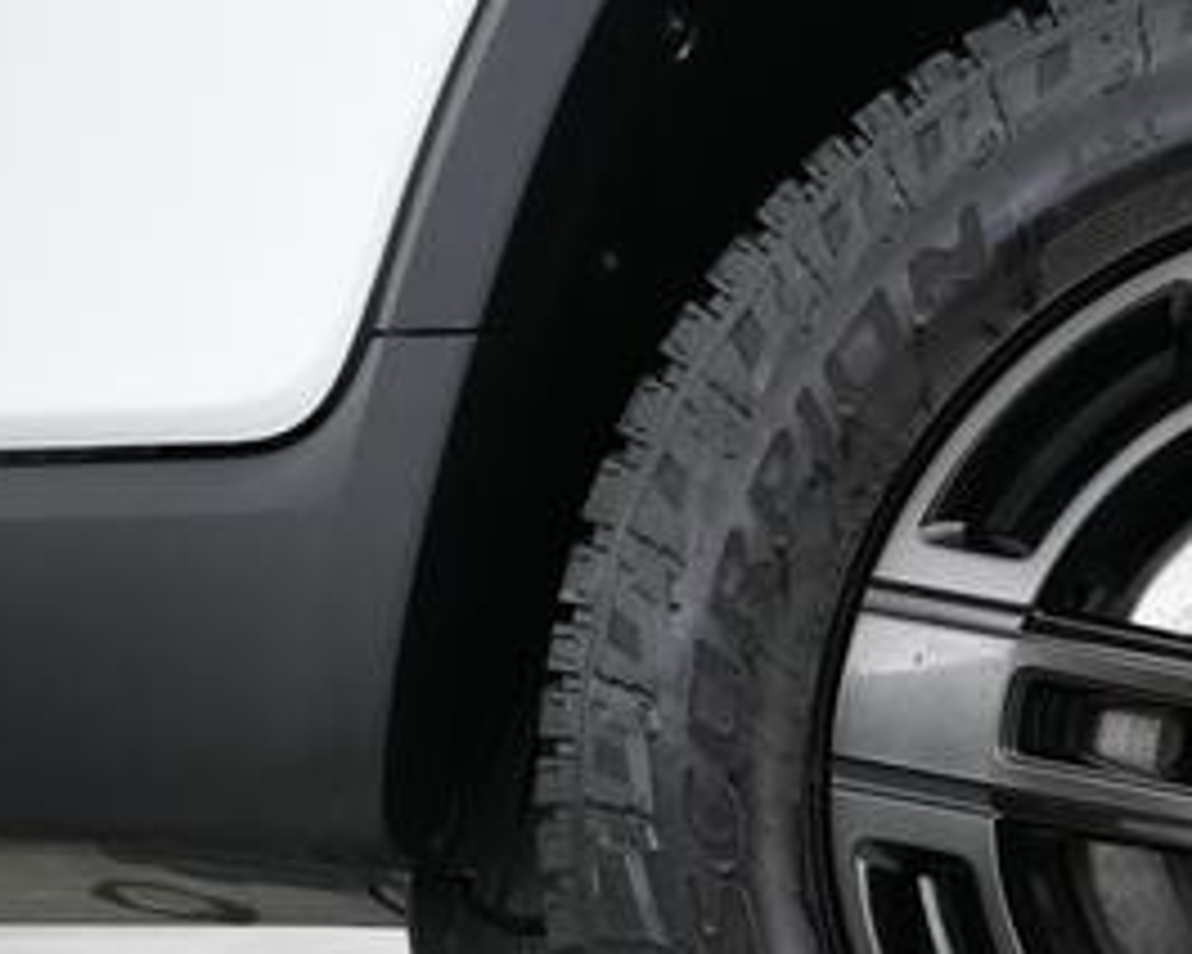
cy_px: 770
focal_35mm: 59
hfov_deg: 28.1
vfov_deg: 25.3
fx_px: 2081
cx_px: 1412
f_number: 2.8
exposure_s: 1/160
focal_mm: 26
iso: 5000
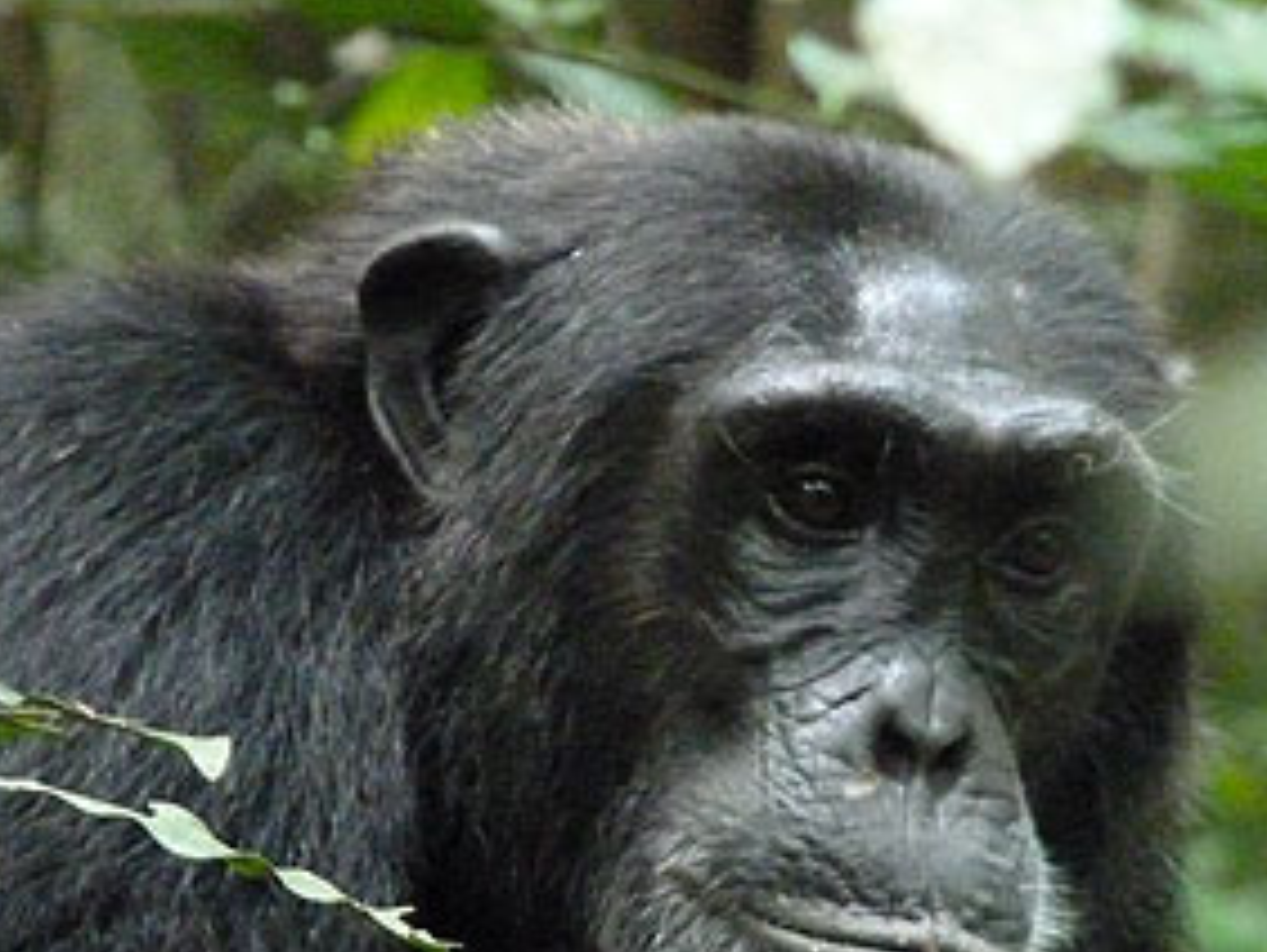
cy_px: 617
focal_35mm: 899
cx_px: 854
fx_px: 32933
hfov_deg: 2.2
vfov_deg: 1.7
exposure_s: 1/30
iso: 1600
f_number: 4.4
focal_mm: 86.4
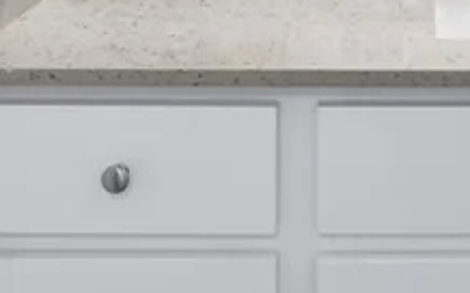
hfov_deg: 22.2
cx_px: 440
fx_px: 1165
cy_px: -270
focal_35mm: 91
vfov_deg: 12.7
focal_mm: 19
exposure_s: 1/1.25
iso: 400
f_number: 8
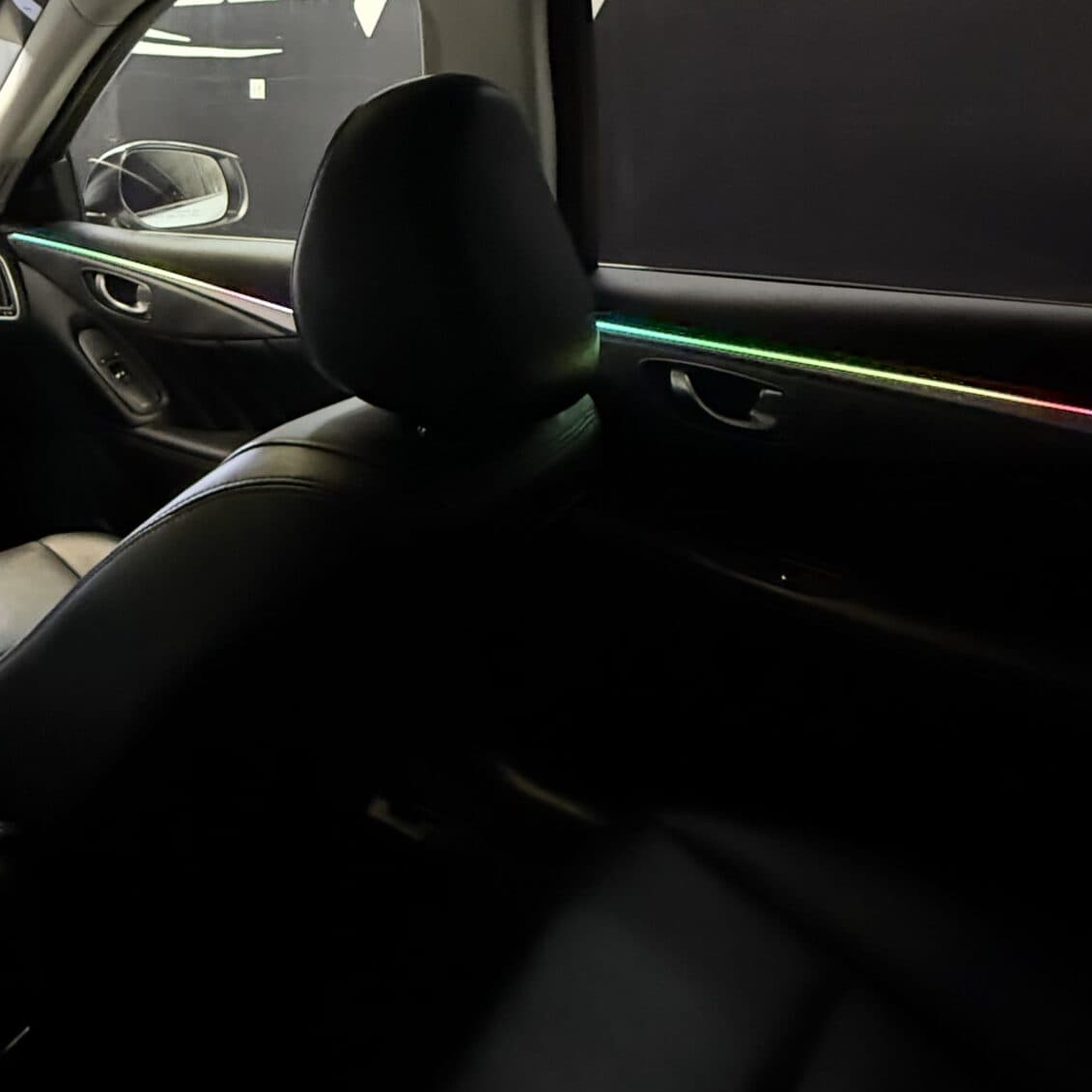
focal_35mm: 28
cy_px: 317
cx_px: 425
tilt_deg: -10.8
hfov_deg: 56.8
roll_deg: -2.2
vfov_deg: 55.4
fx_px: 999
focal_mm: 2.22
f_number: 2.2
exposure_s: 1/30
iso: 2500
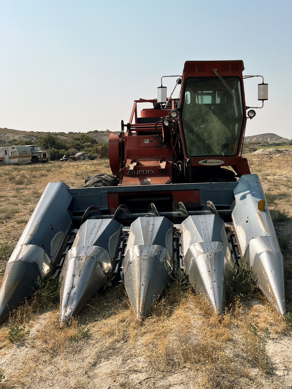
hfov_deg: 53.1
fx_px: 293
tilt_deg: -1.8
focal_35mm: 26
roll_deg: +4.4
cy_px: 194
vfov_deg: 67.3
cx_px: 146
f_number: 1.6
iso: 50
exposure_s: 1/10000
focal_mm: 5.1
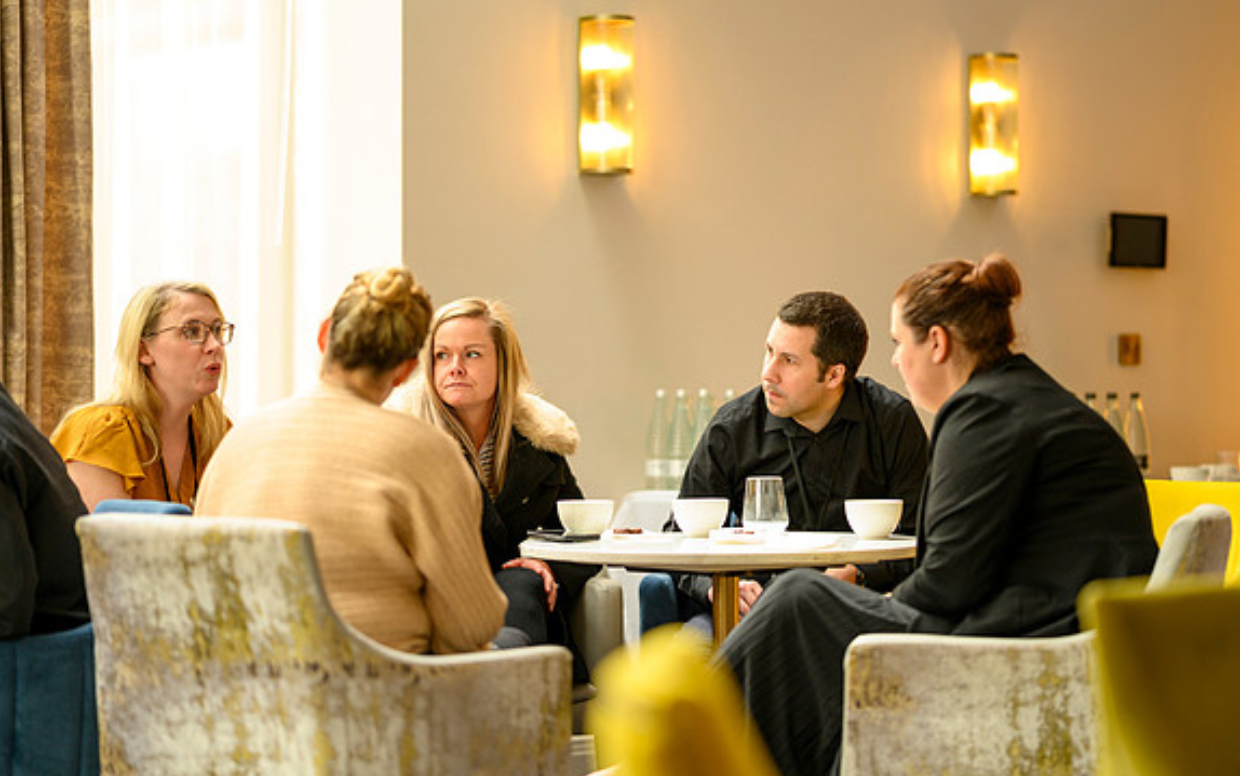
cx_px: 672
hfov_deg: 21.9
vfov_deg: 13.8
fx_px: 3211
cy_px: 370
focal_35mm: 95
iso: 640
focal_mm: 85
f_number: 2
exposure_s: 1/200
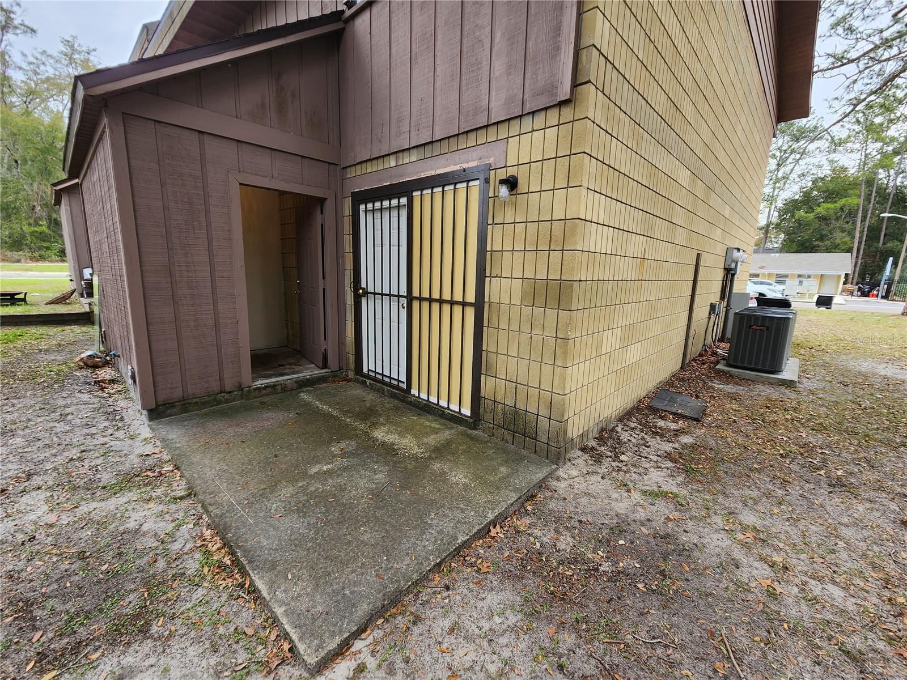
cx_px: 454
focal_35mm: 13
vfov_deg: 89.9
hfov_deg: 106.2
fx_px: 341
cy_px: 340
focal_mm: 2.2
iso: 50
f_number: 2.2
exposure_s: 1/160
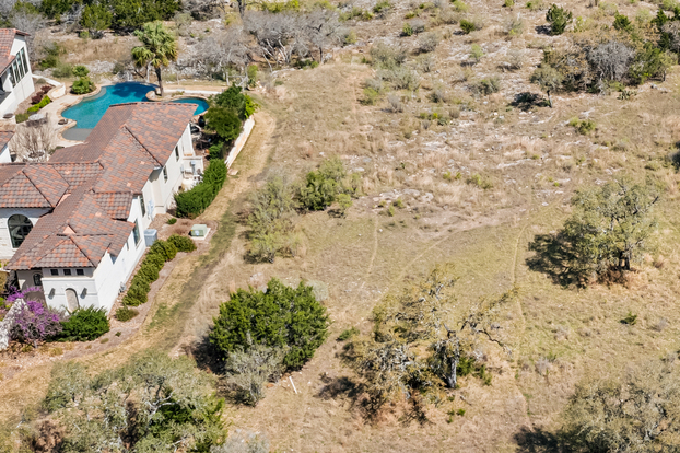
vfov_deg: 18.7
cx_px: 562
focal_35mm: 73
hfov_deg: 27.1
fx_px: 1378
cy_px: 219
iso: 100
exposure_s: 1/200
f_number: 5.6
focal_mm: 10.26
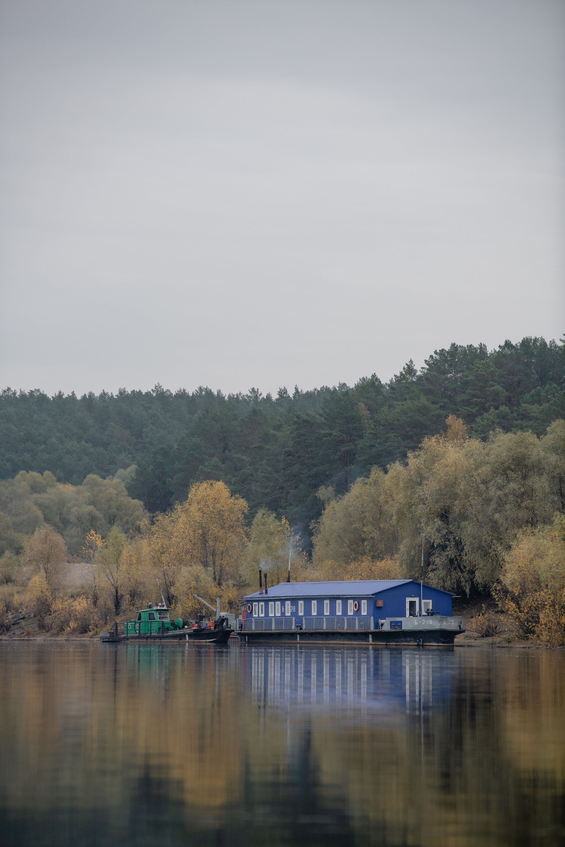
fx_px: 4708
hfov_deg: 6.9
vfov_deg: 10.3
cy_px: 424
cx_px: 282
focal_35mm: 200
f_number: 4
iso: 500
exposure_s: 1/250
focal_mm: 200
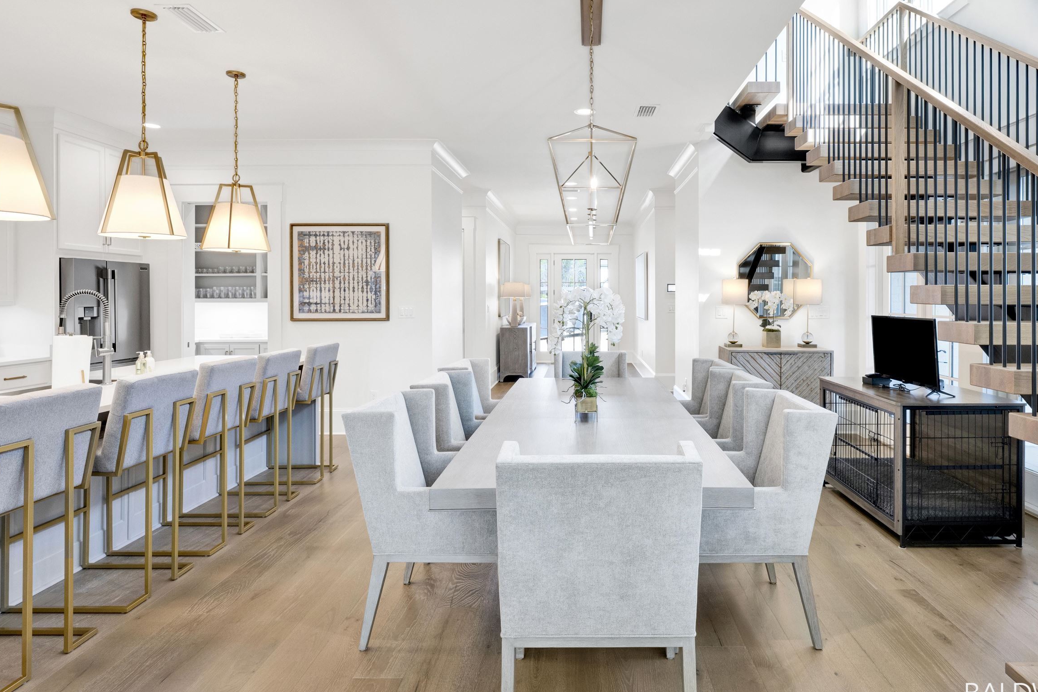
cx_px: 586
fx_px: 596
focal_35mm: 21
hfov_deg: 81.7
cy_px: 294
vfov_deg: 60.0
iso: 400
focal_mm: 15.5
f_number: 11
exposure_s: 1/20
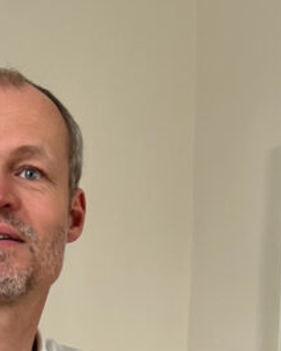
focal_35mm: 98
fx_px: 1019
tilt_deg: -10.7
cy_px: 560
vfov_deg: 17.2
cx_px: 82
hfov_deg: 15.7
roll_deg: -1.1
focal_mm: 5.7
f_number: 1.5
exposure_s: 1/100
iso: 125
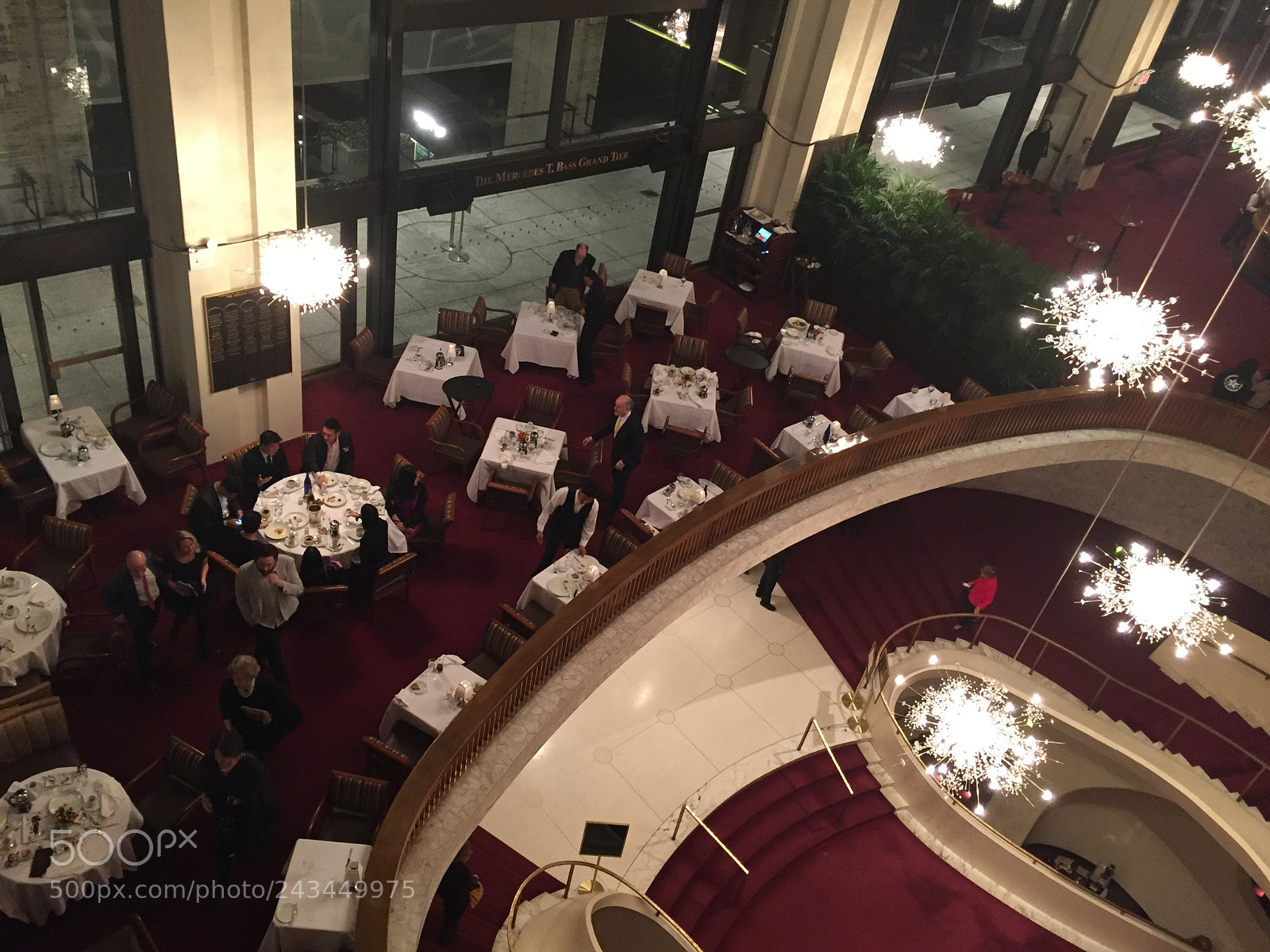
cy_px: 476
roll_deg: -12.1
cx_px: 635
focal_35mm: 29
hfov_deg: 61.7
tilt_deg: -38.6
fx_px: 1064
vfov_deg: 48.2
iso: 200
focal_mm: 4.15
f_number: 2.2
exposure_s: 1/30
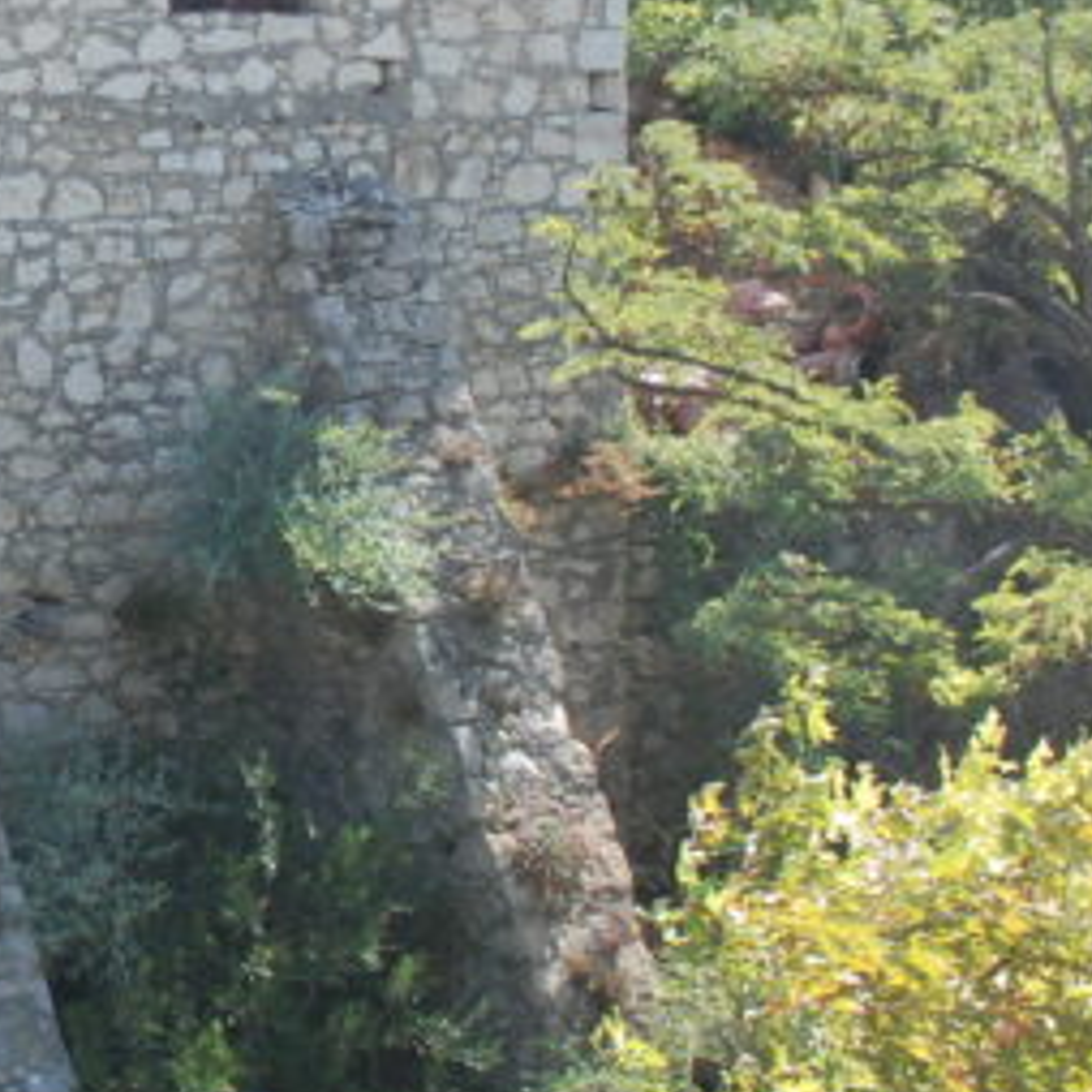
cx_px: -275
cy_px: 252
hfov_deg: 11.8
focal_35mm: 144
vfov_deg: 12.1
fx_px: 5139
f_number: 7.1
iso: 200
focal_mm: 28
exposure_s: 1/200
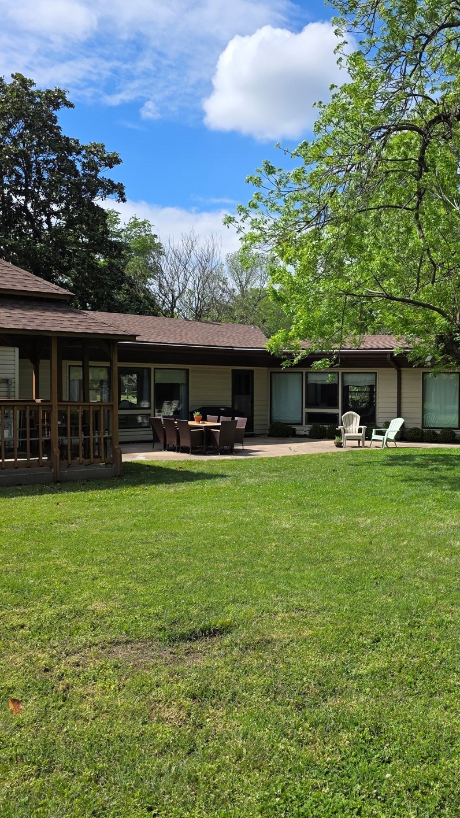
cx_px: 353
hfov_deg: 33.8
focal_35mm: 34
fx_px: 737
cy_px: 402
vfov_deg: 58.0
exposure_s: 1/5778
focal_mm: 6.3
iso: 80
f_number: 1.7
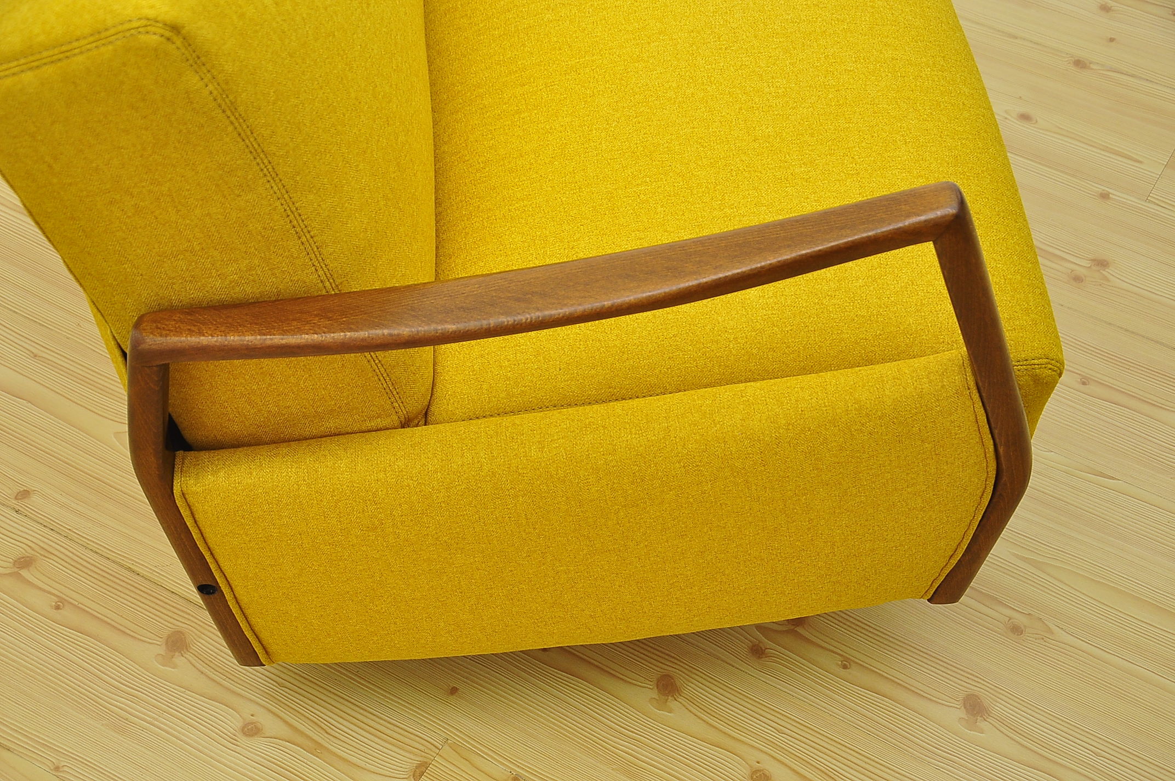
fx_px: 1711
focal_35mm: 52
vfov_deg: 25.7
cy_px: 390
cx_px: 588
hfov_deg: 37.9
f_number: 4.5
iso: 400
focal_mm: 35
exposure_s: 1/200
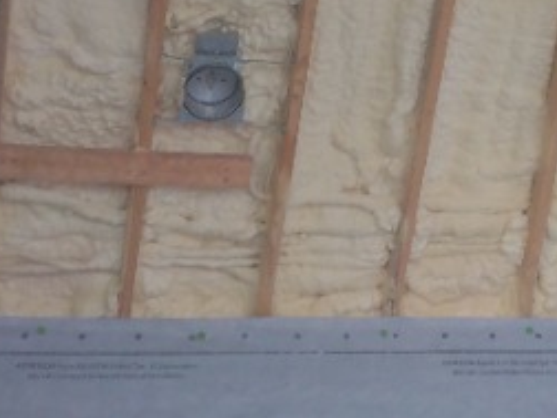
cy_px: -93
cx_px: 559
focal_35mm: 73
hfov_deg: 25.4
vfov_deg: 19.0
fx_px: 1175
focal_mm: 3.54
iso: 170
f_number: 2
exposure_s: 1/60
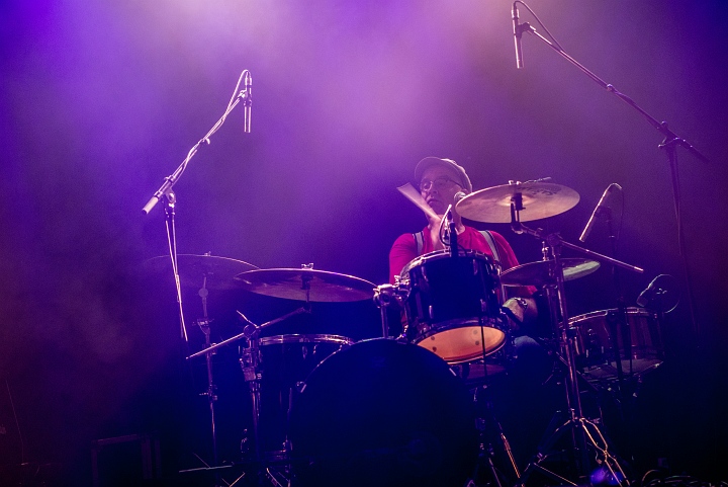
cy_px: 244
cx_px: 364
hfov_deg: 28.8
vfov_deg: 19.5
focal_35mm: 70
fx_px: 1416
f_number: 2.8
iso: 2000
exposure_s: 1/80
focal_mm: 70
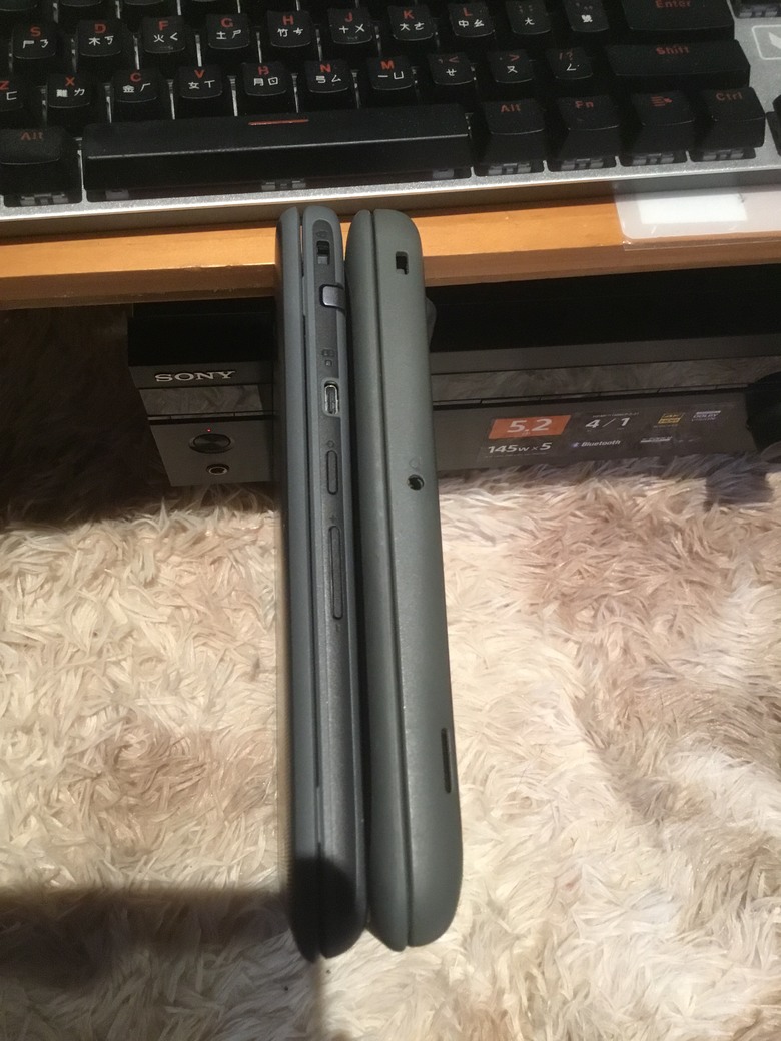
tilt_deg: -68.5
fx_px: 933
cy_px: 520
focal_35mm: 31
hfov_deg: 45.4
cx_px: 390
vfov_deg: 58.4
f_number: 2.4
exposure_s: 1/15
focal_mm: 3.3
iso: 200
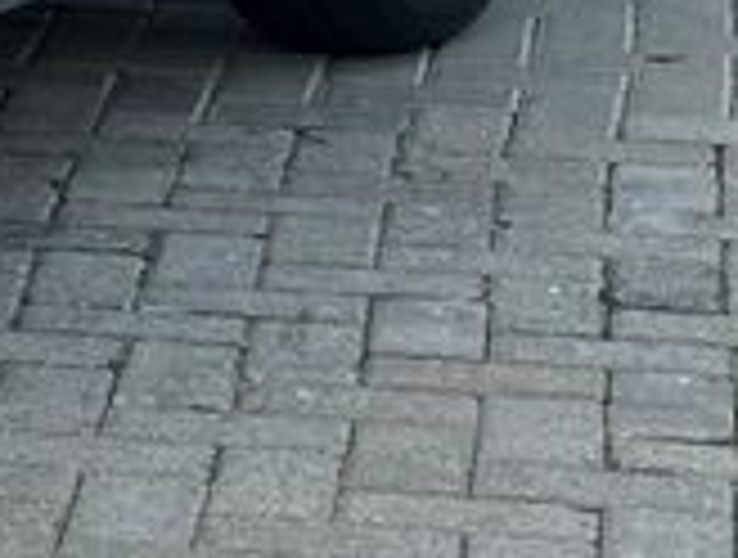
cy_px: -486
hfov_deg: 6.6
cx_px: -1199
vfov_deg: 5.3
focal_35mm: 278
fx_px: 5944
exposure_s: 1/463
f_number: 1.78
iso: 64
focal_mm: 6.86
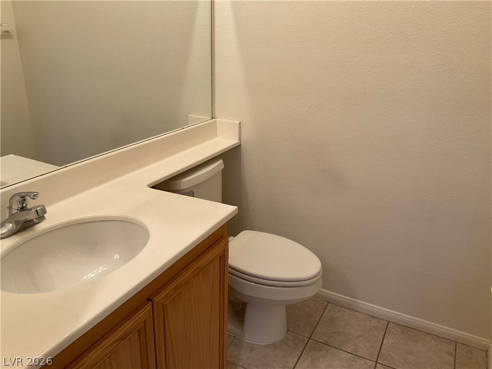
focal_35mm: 29
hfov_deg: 61.7
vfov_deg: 48.2
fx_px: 412
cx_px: 246
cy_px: 184
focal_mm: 3
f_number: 1.8
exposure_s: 1/60
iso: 100
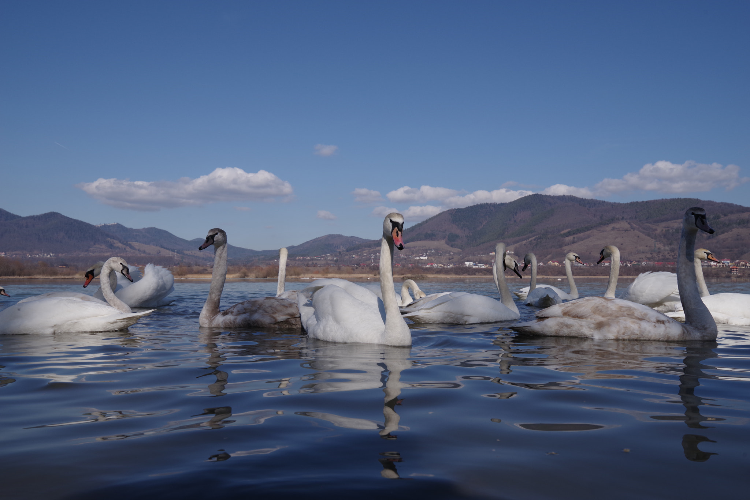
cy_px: 250
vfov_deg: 43.6
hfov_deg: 61.9
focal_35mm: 30
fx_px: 625
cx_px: 375
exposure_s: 1/800
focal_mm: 30
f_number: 13
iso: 400
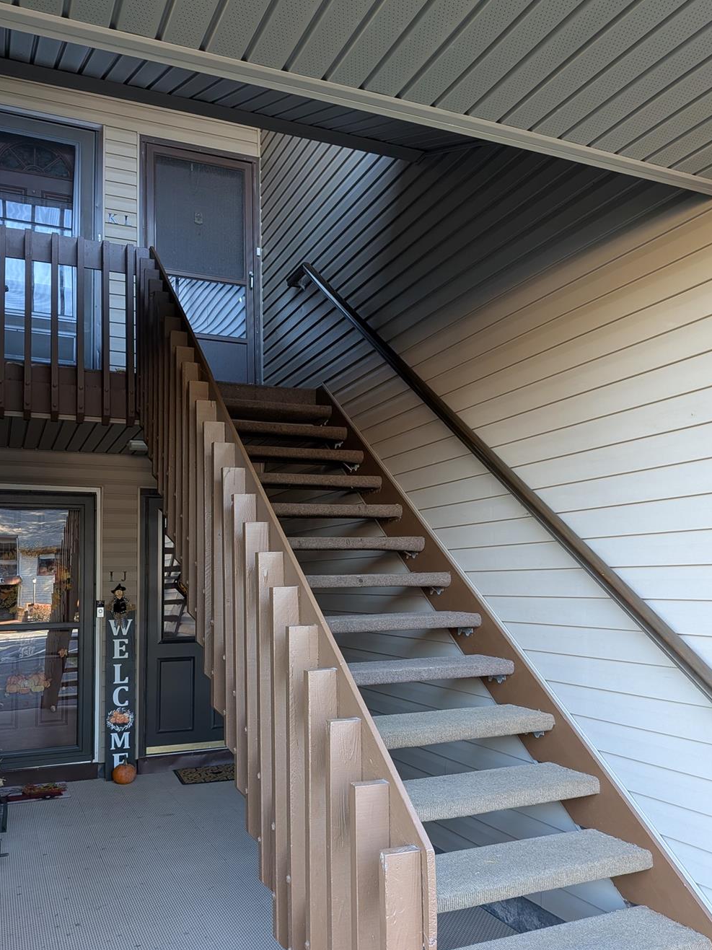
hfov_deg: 49.7
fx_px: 768
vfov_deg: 63.3
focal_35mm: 28
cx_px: 322
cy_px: 529
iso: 37
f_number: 1.7
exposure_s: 1/24
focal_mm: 4.53
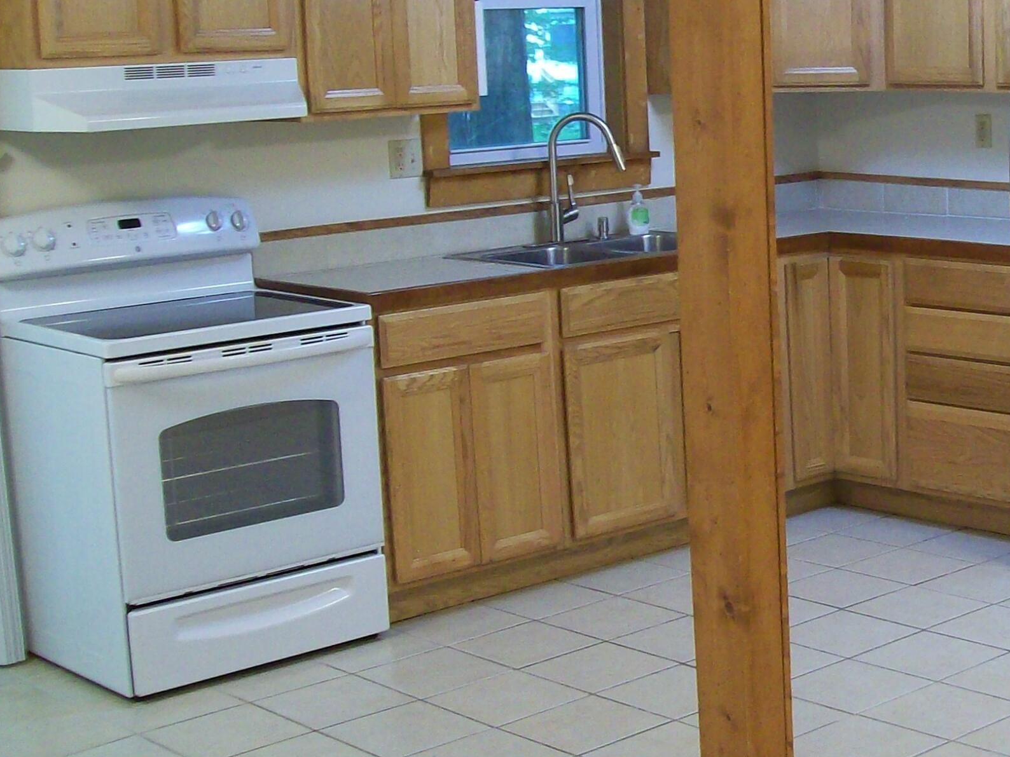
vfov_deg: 21.6
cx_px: 949
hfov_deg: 27.3
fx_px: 1984
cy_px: 369
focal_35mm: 68
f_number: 2.7
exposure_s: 1/14.6
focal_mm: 6
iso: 160
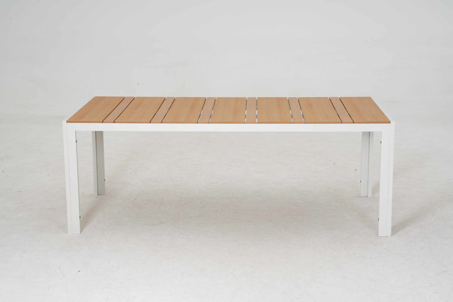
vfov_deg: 21.3
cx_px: 226
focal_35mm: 64
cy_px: 151
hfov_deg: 31.4
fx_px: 805
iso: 320
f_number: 16
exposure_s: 1/100
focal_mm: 64
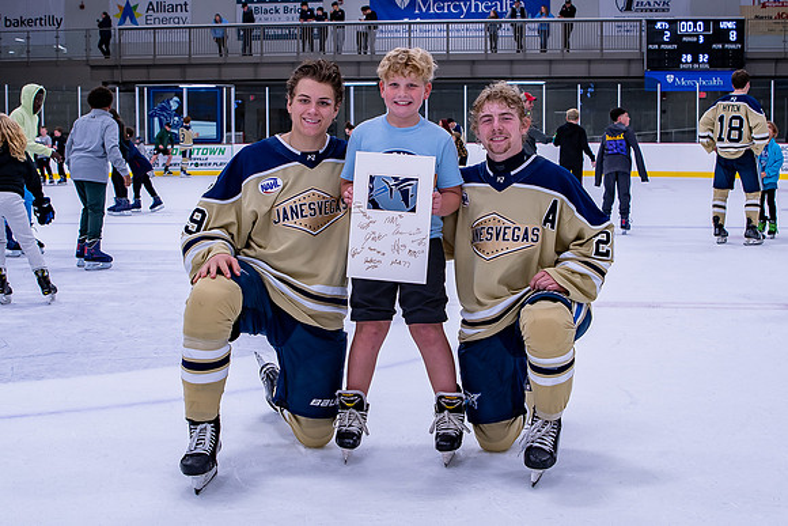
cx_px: 403
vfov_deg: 25.5
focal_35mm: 53
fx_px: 1159
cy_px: 221
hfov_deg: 37.5
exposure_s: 1/250
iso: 160
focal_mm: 24
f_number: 3.5
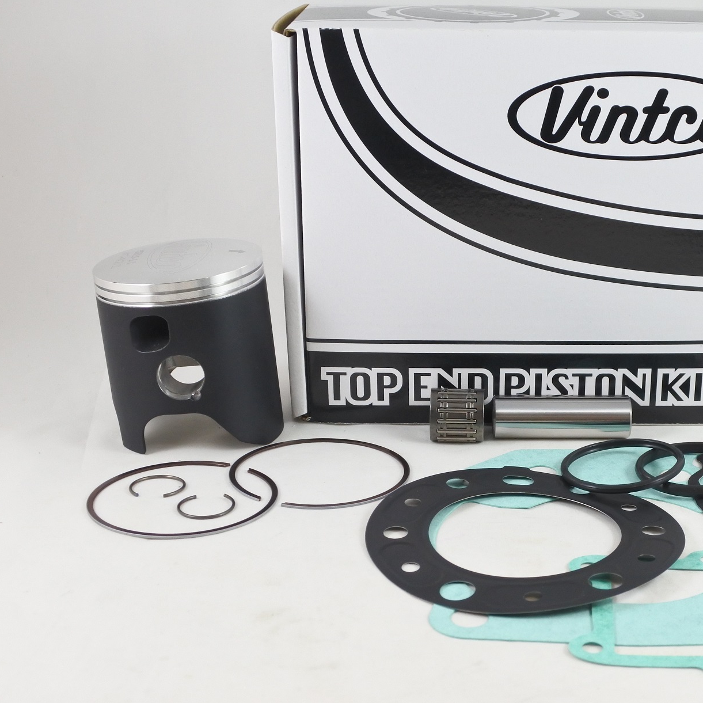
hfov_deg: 36.9
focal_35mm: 45
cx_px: 498
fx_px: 1034
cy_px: 352
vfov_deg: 37.6
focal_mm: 13.1
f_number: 4
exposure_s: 1/125
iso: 500
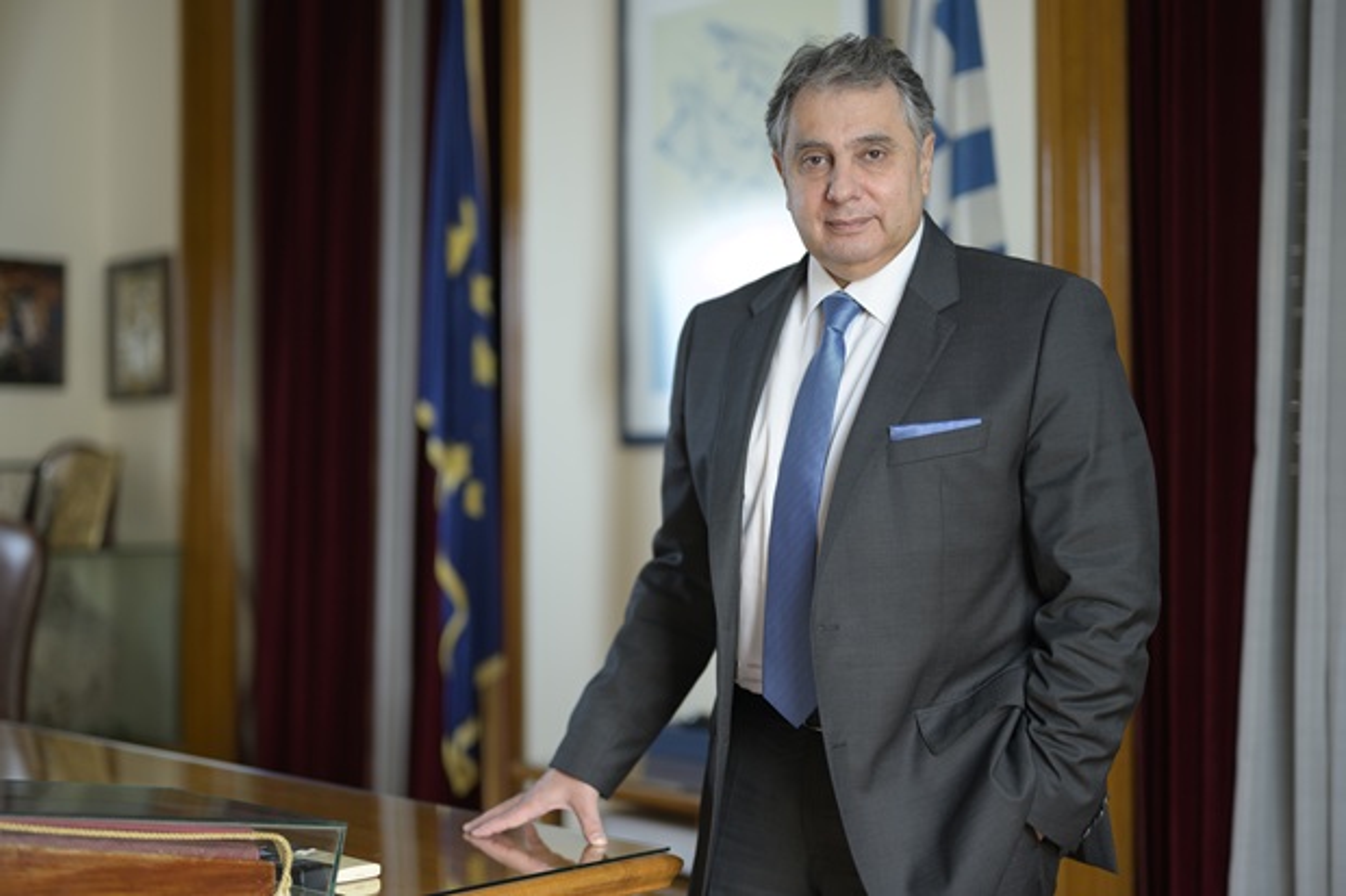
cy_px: 448
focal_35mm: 50
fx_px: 1869
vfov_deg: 27.0
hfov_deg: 39.6
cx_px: 673
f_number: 1.2
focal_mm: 50
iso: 100
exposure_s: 1/60
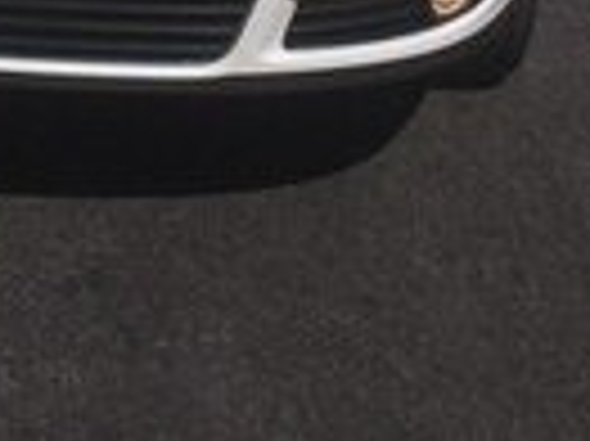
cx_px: 54
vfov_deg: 9.5
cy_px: -412
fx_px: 2486
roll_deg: -2.9
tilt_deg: -9.1
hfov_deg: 13.4
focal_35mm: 146
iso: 40
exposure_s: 1/6849
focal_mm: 4.15
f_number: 2.2
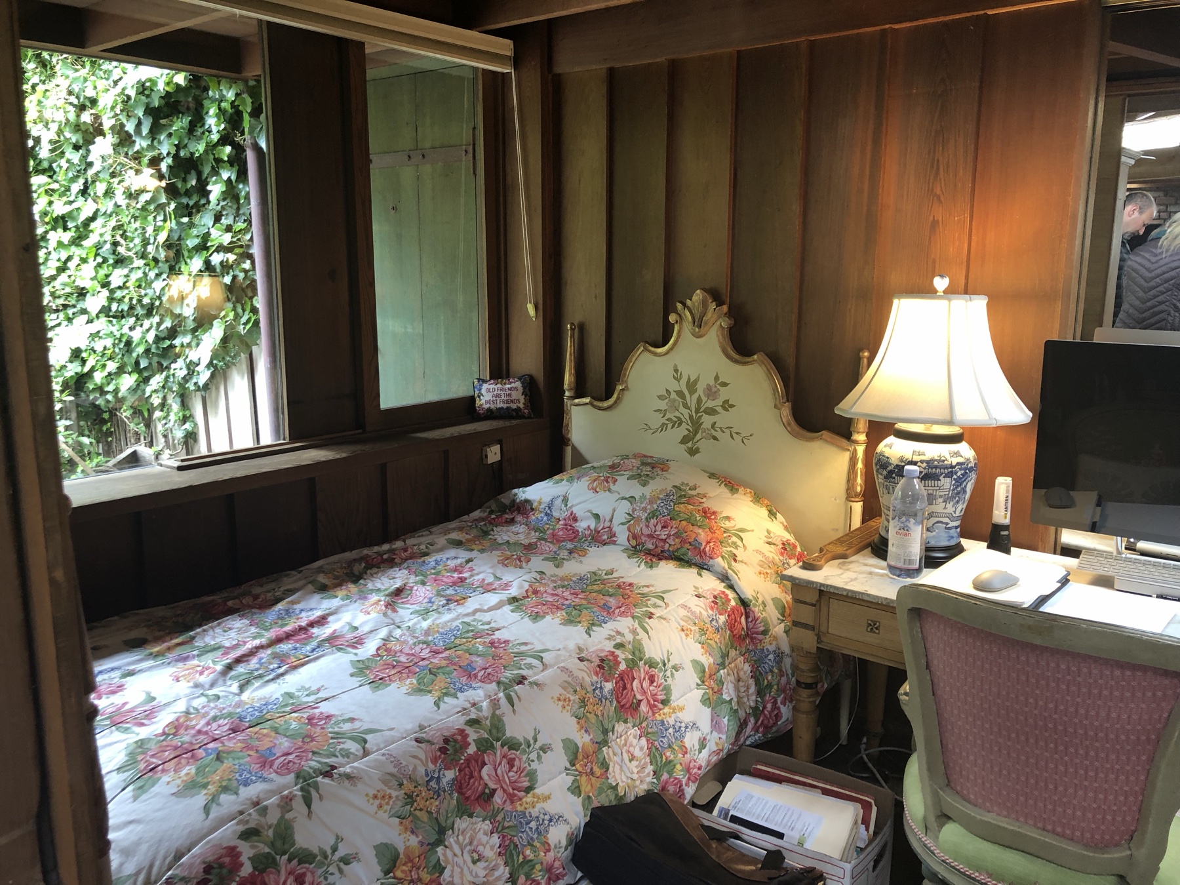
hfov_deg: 63.4
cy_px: 442
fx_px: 954
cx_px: 590
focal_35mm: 28
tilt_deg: -8.0
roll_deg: +0.4
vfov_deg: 49.7
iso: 40
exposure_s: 1/20
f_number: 1.8
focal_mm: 3.99
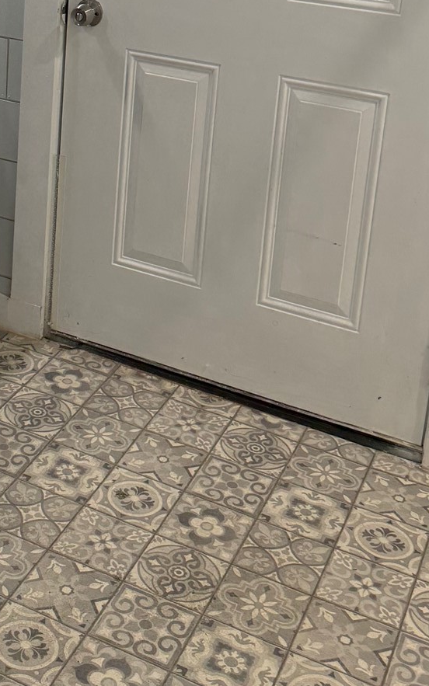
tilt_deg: -14.2
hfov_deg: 21.3
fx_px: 1104
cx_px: 13
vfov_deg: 32.6
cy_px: 53
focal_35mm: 59
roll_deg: -4.2
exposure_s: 1/120
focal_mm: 6.76
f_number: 1.78
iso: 200
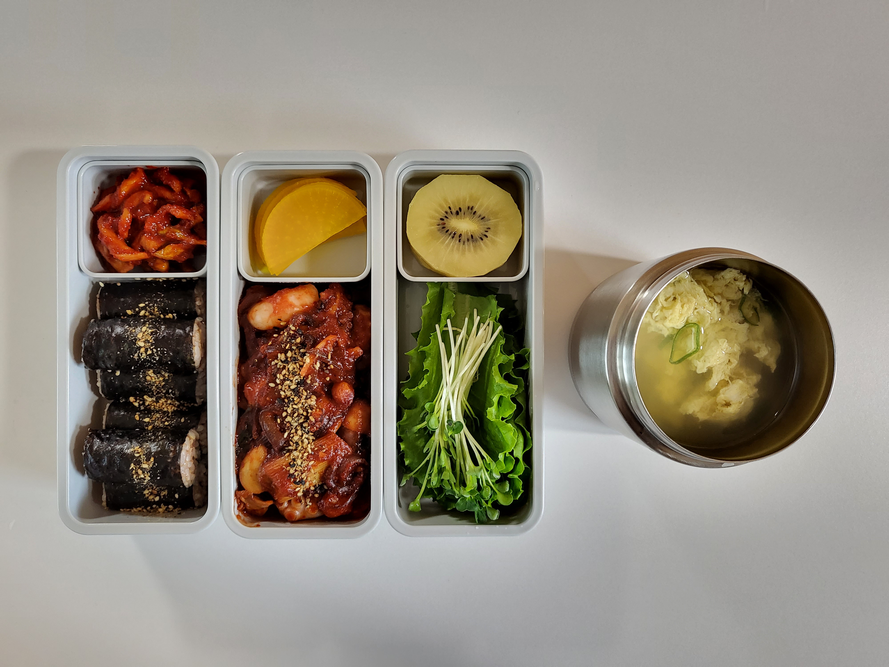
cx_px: 444
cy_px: 334
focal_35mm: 26
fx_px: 668
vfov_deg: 53.1
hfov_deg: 67.3
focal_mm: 4.25
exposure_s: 1/40
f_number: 1.8
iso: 500
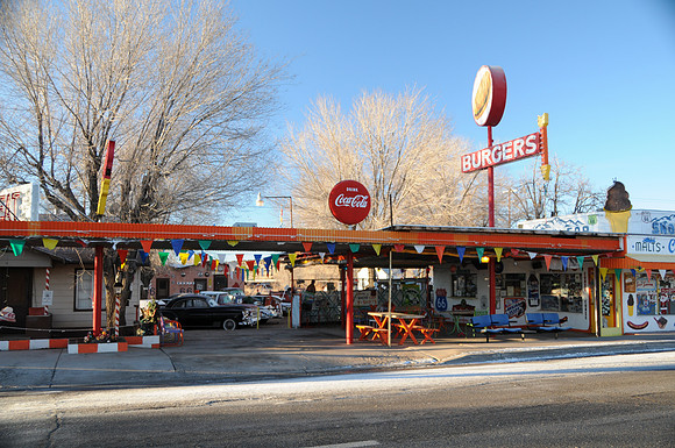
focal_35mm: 33
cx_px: 338
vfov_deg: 39.9
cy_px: 224
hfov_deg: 57.3
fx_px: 618
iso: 200
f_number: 4
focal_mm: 22
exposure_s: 1/60
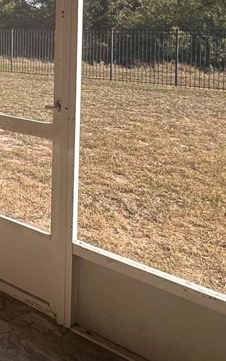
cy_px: 33
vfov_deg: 40.8
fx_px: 443
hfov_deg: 21.3
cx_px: -158
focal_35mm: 45
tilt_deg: -1.0
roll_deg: -0.3
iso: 40
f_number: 2.2
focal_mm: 2.22
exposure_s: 1/1014
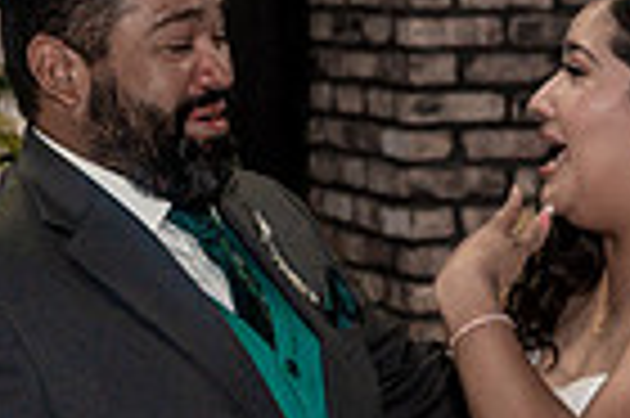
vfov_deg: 7.2
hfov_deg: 10.8
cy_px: 335
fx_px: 3339
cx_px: 382
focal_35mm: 191
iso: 2000
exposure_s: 1/250
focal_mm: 46
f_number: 4
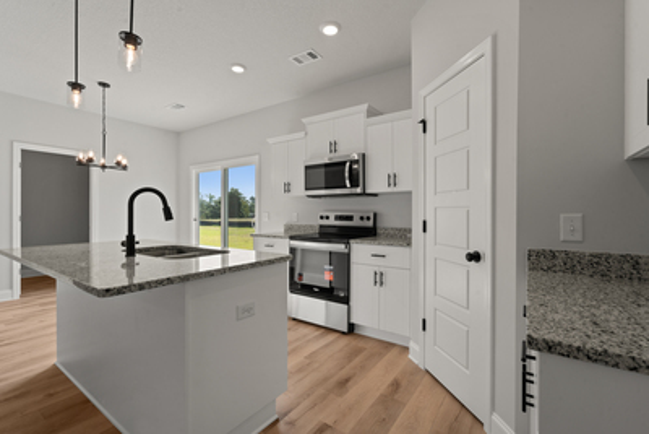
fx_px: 289
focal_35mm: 16
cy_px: 217
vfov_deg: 73.8
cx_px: 324
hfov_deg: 96.7
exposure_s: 1/13
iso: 250
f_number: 10
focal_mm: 16
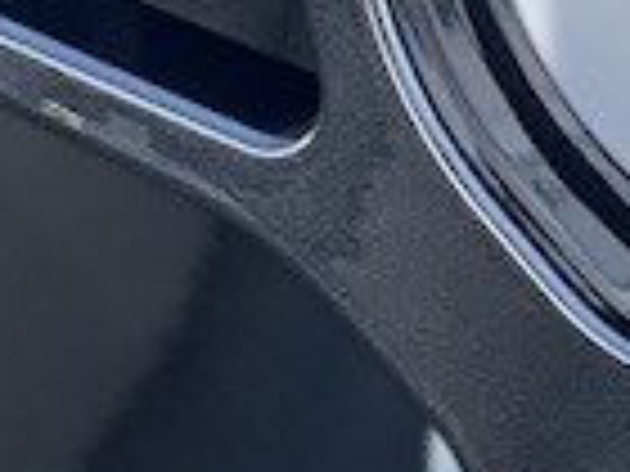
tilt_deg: -39.1
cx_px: 819
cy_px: 966
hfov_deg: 4.2
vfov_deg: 3.2
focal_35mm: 468
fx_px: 8517
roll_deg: -2.0
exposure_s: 1/121
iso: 80
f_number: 2.2
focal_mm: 7.5
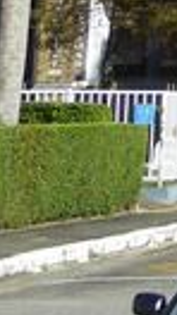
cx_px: 646
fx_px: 1983
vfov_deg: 8.7
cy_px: -248
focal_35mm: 237
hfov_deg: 4.7
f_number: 3.7
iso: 80
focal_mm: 6.3
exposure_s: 1/640
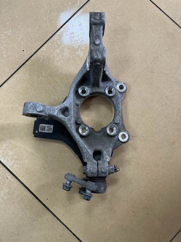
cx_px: 90
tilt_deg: -84.8
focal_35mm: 26
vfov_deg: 67.4
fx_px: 182
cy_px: 121
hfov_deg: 53.0
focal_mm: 5.1
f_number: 1.6
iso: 64
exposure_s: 1/50
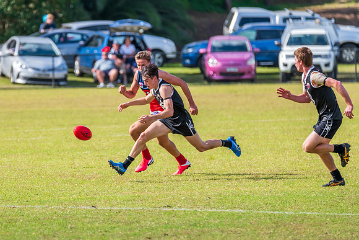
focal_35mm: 472
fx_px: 4703
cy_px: 119
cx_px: 136
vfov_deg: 2.9
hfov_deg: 4.4
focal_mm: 380
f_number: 7.1
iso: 800
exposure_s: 1/1600
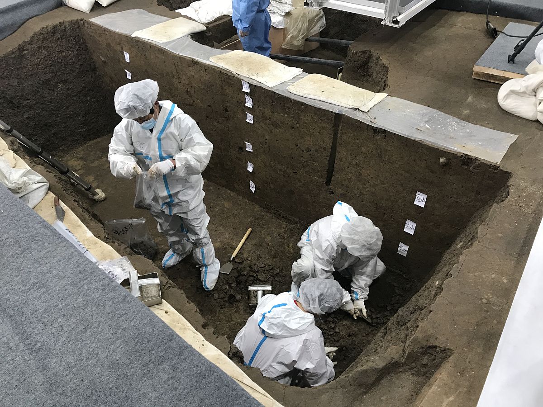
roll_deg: +1.6
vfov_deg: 49.7
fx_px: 439
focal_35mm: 28
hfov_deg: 63.4
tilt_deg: -41.1
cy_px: 204
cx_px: 272
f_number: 1.8
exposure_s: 1/33
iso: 40
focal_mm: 3.99
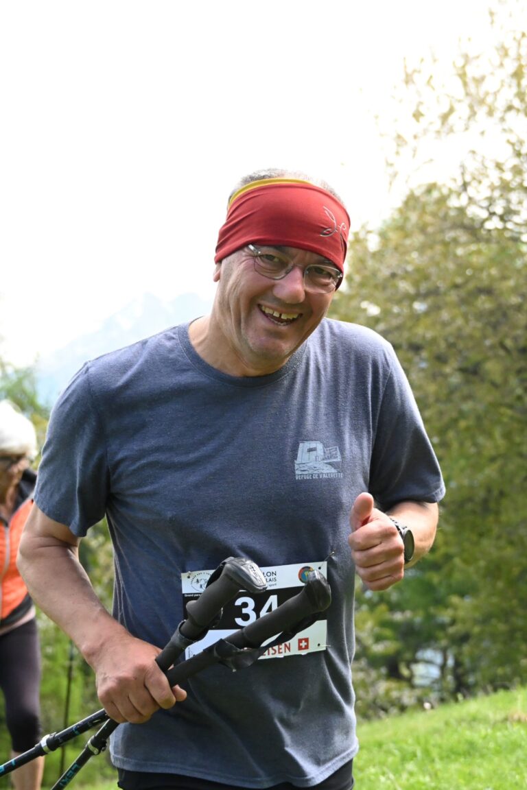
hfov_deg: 16.6
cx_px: 264
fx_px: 1811
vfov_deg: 24.6
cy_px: 395
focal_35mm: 82
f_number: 5.6
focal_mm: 55
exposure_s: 1/4000
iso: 5000
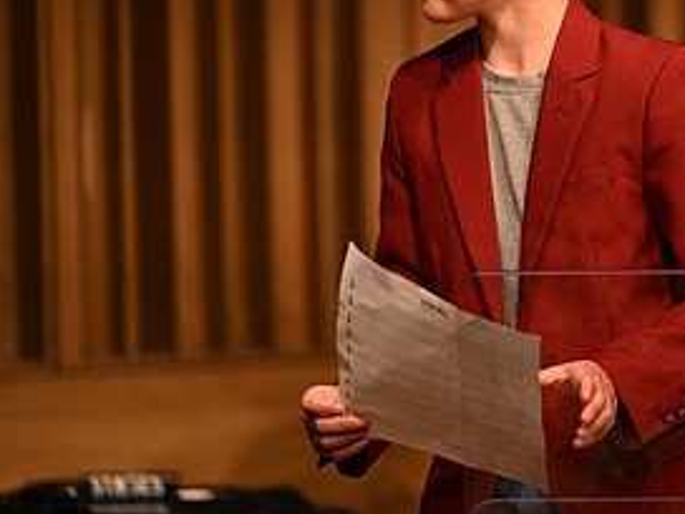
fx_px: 7718
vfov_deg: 3.8
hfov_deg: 5.1
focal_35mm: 390
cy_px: 64
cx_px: 647
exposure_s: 1/400
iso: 1600
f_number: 2.8
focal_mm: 190
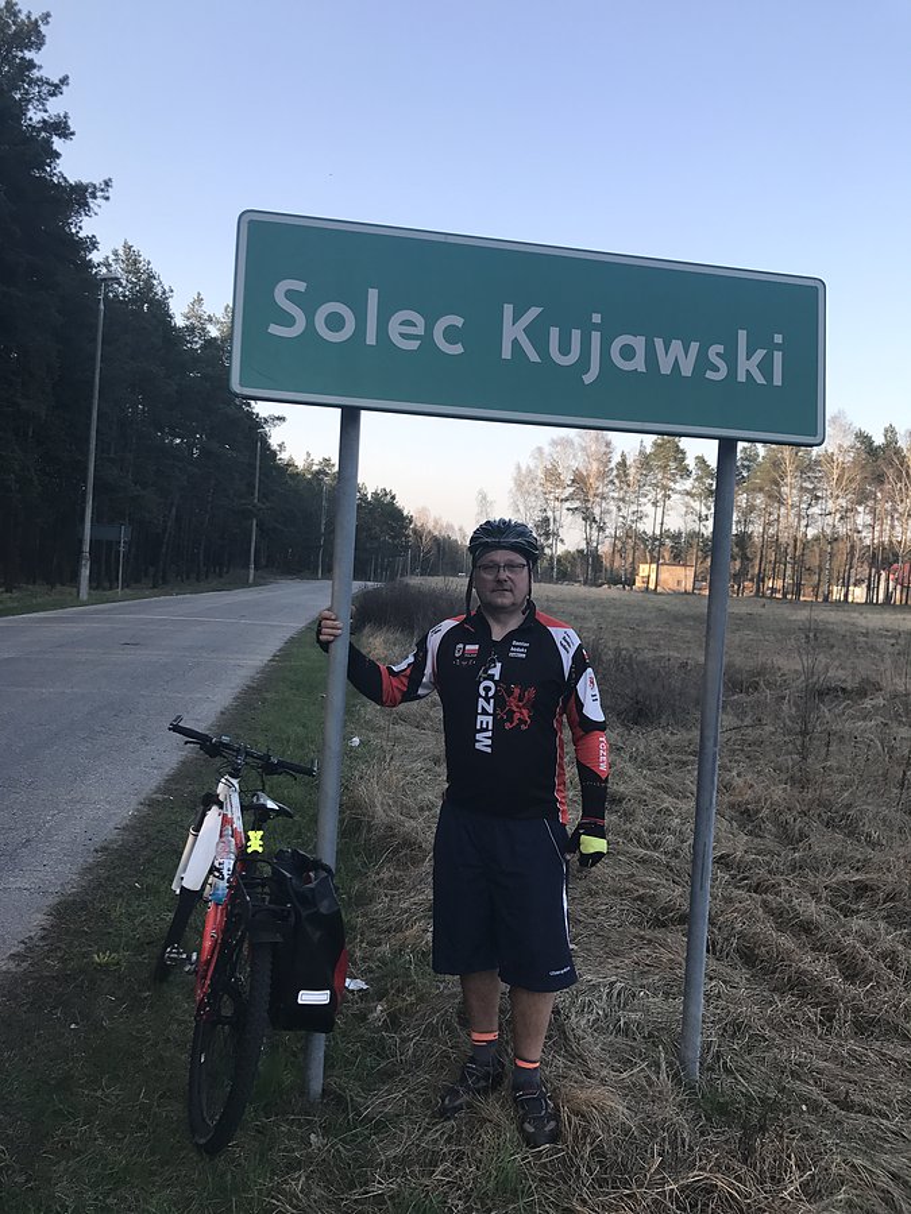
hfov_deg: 49.7
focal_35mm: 28
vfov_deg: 63.4
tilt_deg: -0.5
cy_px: 607
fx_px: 983
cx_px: 456
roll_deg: -3.3
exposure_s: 1/433
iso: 20
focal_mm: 3.99
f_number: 1.8
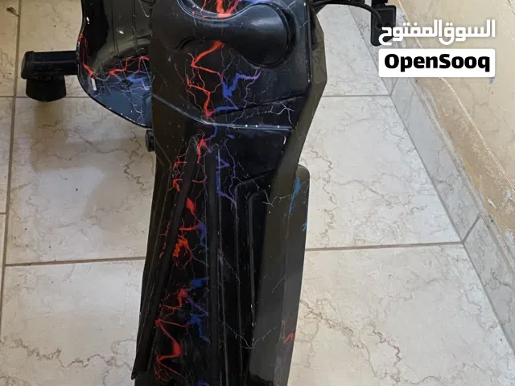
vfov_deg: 53.1
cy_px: 193
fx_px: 387
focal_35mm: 26
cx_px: 258
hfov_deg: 67.3
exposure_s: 1/40
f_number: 1.8
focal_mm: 4.25
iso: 500
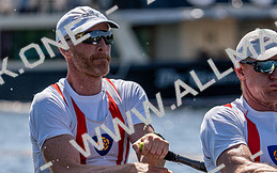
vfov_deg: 2.2
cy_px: 161
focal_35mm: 607
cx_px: 202
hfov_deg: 3.5
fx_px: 4583
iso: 250
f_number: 5.6
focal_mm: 266
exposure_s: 1/2000
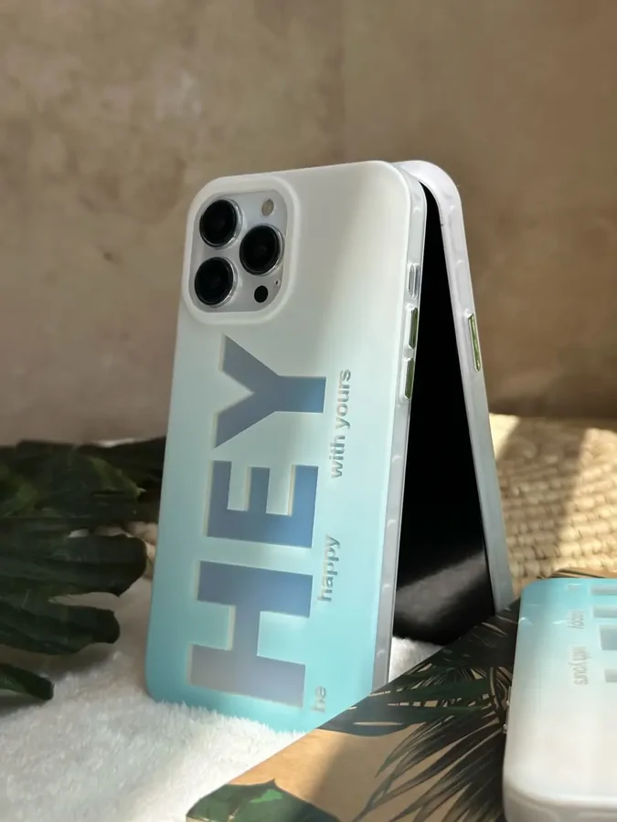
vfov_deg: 39.7
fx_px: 1141
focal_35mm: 48
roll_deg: +1.9
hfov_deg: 30.3
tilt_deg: -7.9
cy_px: 411
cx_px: 308
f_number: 1.78
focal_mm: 6.86
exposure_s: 1/5000
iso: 100
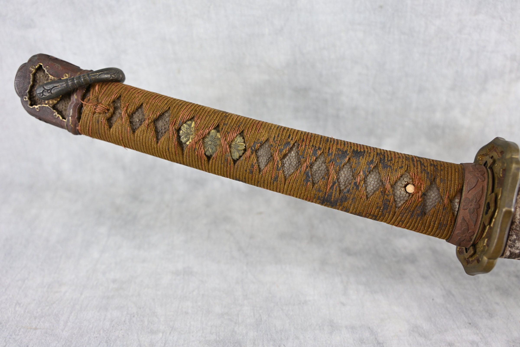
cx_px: 260
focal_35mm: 30
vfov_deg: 43.0
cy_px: 174
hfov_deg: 61.1
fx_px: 441
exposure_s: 1/100
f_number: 5.6
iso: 400
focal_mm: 30.5
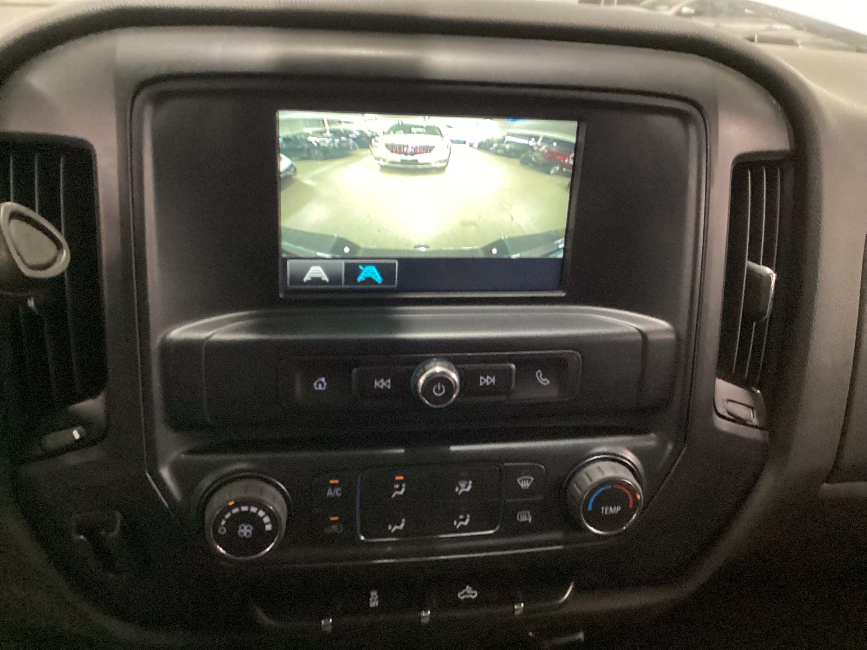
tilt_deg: -26.1
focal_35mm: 31
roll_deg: -5.7
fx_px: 776
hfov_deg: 58.4
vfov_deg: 45.4
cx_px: 434
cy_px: 325
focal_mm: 3.3
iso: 640
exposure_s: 1/24
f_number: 2.4
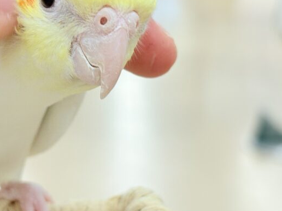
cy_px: 80
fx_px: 986
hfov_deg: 16.3
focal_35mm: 121
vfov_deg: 12.2
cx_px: 108
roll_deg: -0.5
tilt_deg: -9.8
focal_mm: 5.96
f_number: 1.6
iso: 50
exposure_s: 1/50
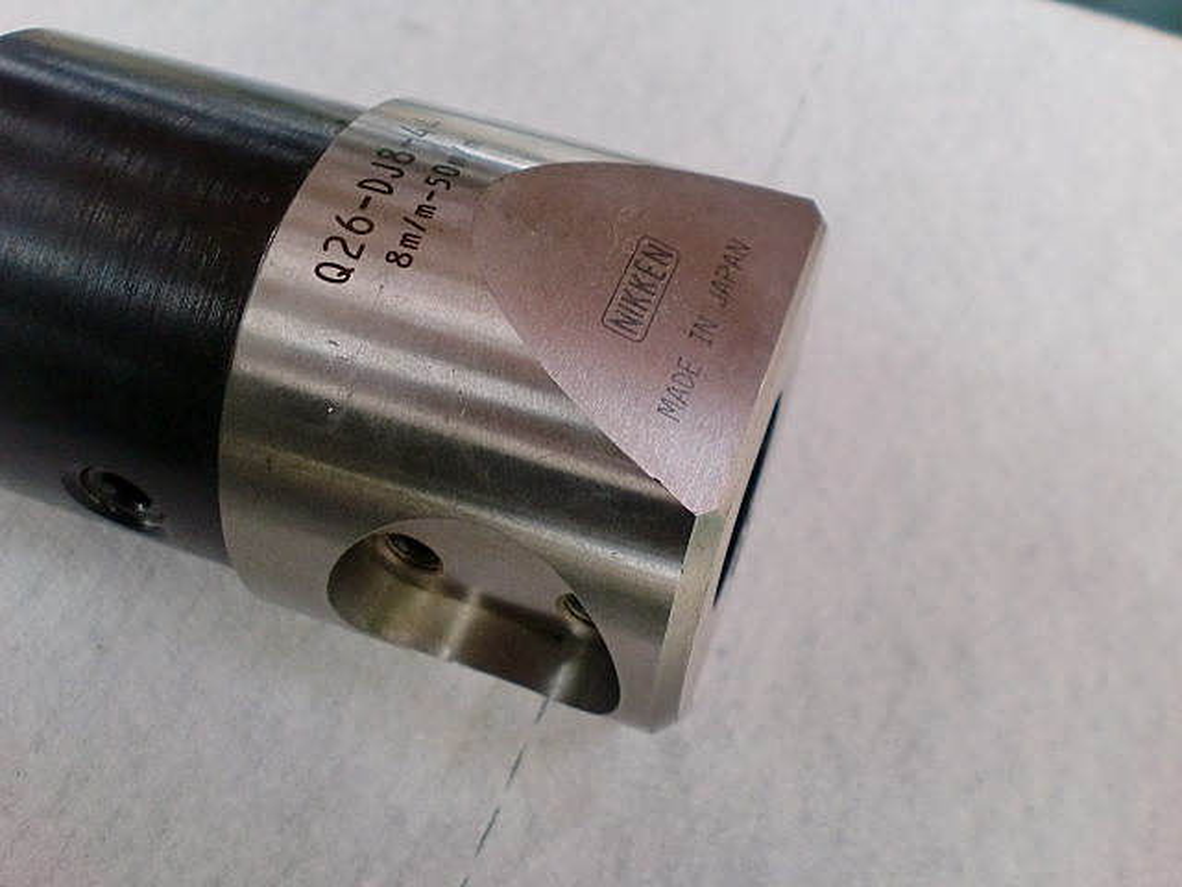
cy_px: 444
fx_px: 1195
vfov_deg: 40.7
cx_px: 591
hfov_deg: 52.6
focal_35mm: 35
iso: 200
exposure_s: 1/60
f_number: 3.1
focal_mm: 6.3
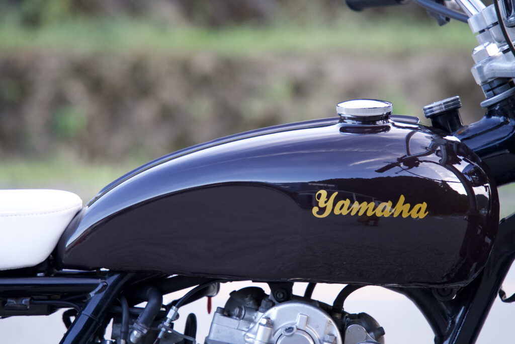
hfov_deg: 12.2
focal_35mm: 169
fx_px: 2418
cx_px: 258
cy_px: 172
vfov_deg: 8.1
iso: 4000
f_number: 5.6
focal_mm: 169
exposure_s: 1/200
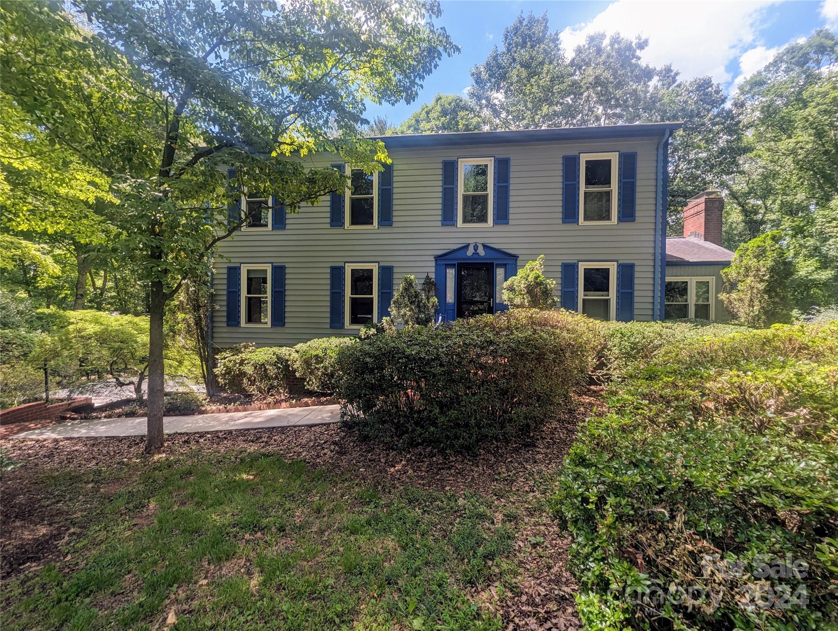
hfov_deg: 106.1
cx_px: 419
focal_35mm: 13
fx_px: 315
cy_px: 316
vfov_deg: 90.1
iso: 48
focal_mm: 1.95
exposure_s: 1/489
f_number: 2.2
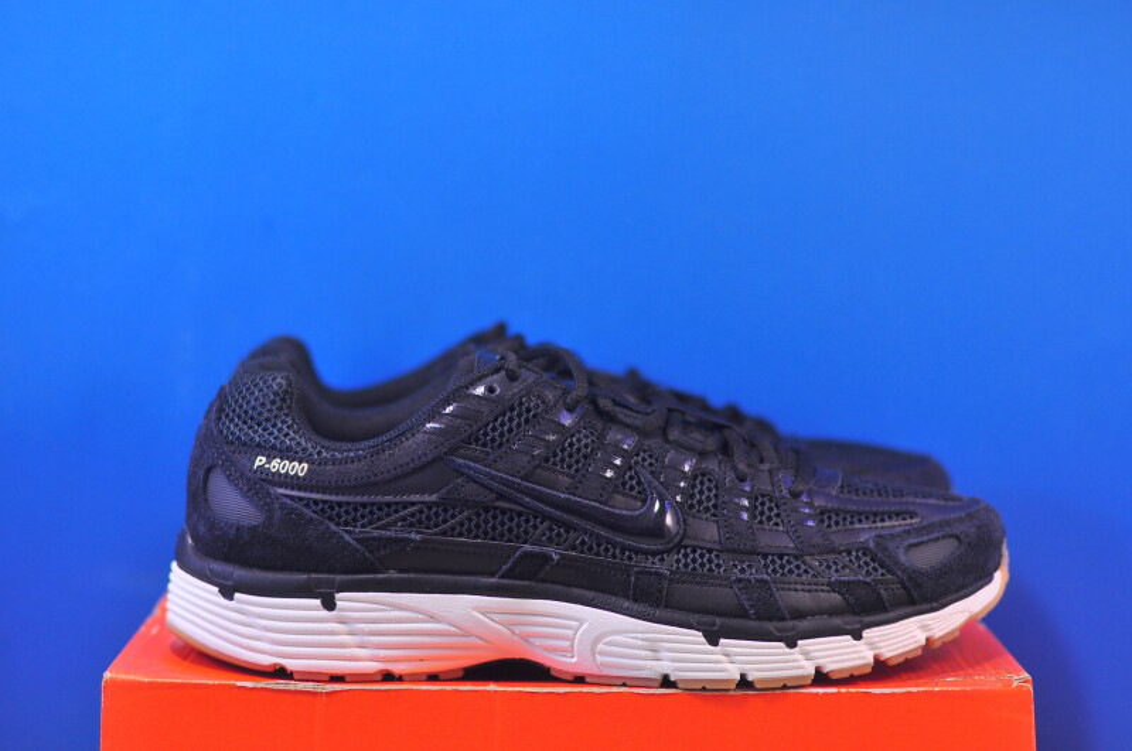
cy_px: 376
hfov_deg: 27.0
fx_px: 2355
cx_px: 566
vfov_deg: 18.1
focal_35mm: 75
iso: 250
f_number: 2.2
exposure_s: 1/320
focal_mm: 50
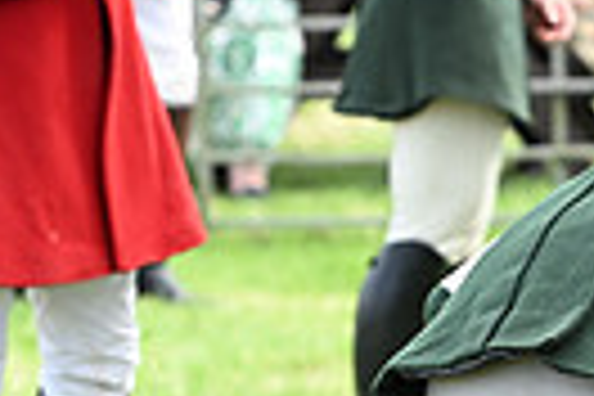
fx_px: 9091
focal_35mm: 551
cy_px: 515
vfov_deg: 2.5
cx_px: 1143
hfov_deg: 3.7
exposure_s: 1/1000
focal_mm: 125
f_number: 4.5
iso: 640
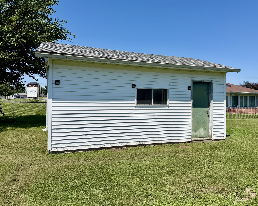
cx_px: 136
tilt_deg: +2.6
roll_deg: -0.1
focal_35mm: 26
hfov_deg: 66.0
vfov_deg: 54.9
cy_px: 99
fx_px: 199
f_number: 1.78
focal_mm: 6.76
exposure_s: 1/8130
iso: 80
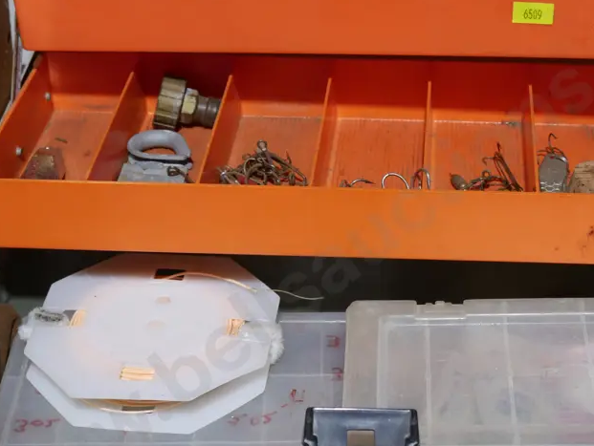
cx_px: 380
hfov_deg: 21.9
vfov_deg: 16.6
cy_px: 234
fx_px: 1529
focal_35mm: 89
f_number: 5.3
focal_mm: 27
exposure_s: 1/60
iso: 800
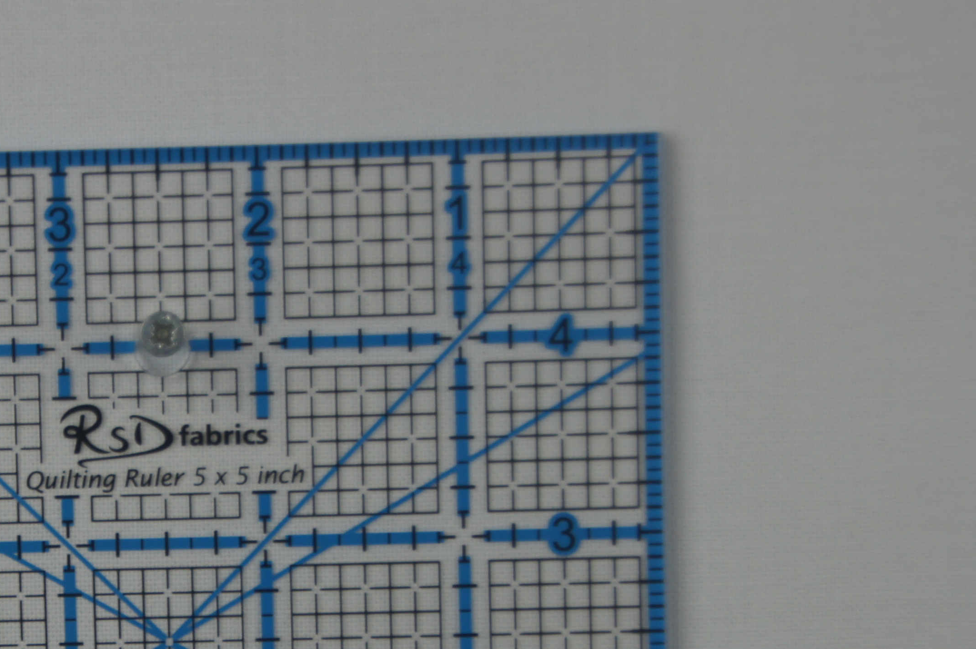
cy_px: 535
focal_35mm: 206
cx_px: 103
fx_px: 5579
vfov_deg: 6.6
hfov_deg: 10.0
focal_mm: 60
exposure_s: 1/100
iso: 125
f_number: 5
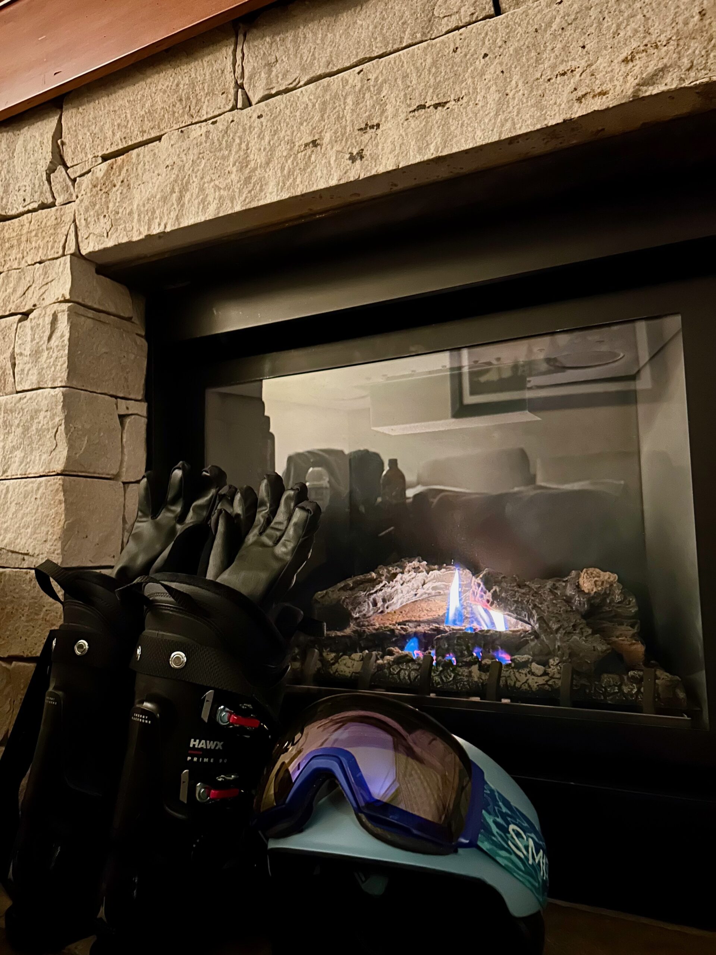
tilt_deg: +4.5
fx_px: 717
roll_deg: +0.9
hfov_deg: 53.1
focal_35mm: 26
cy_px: 478
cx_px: 358
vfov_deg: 67.3
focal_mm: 5.7
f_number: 1.5
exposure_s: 1/20
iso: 1600
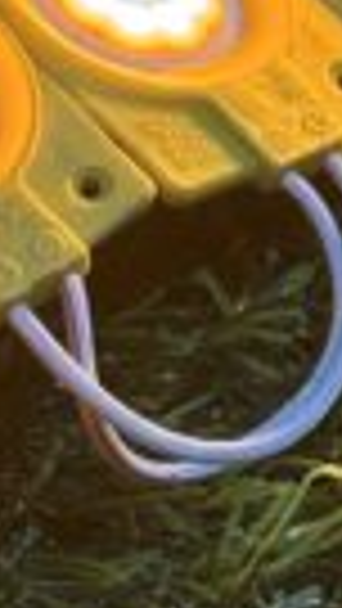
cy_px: -482
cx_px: 621
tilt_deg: -29.5
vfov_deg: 6.8
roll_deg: -3.2
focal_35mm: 309
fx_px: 4979
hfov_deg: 3.9
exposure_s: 1/354
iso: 64
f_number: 1.78
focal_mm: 6.76
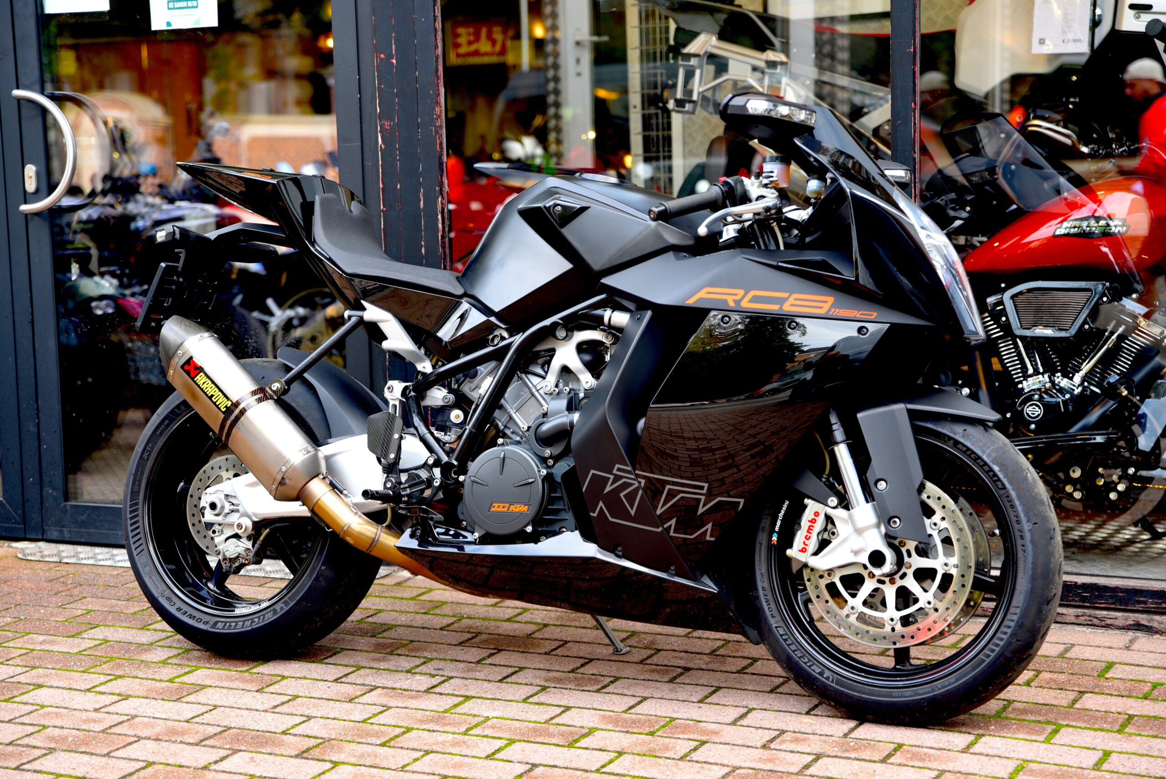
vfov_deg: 20.9
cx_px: 583
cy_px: 390
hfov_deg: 30.9
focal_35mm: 65
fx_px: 2106
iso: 200
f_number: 3.2
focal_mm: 65
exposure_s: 1/60
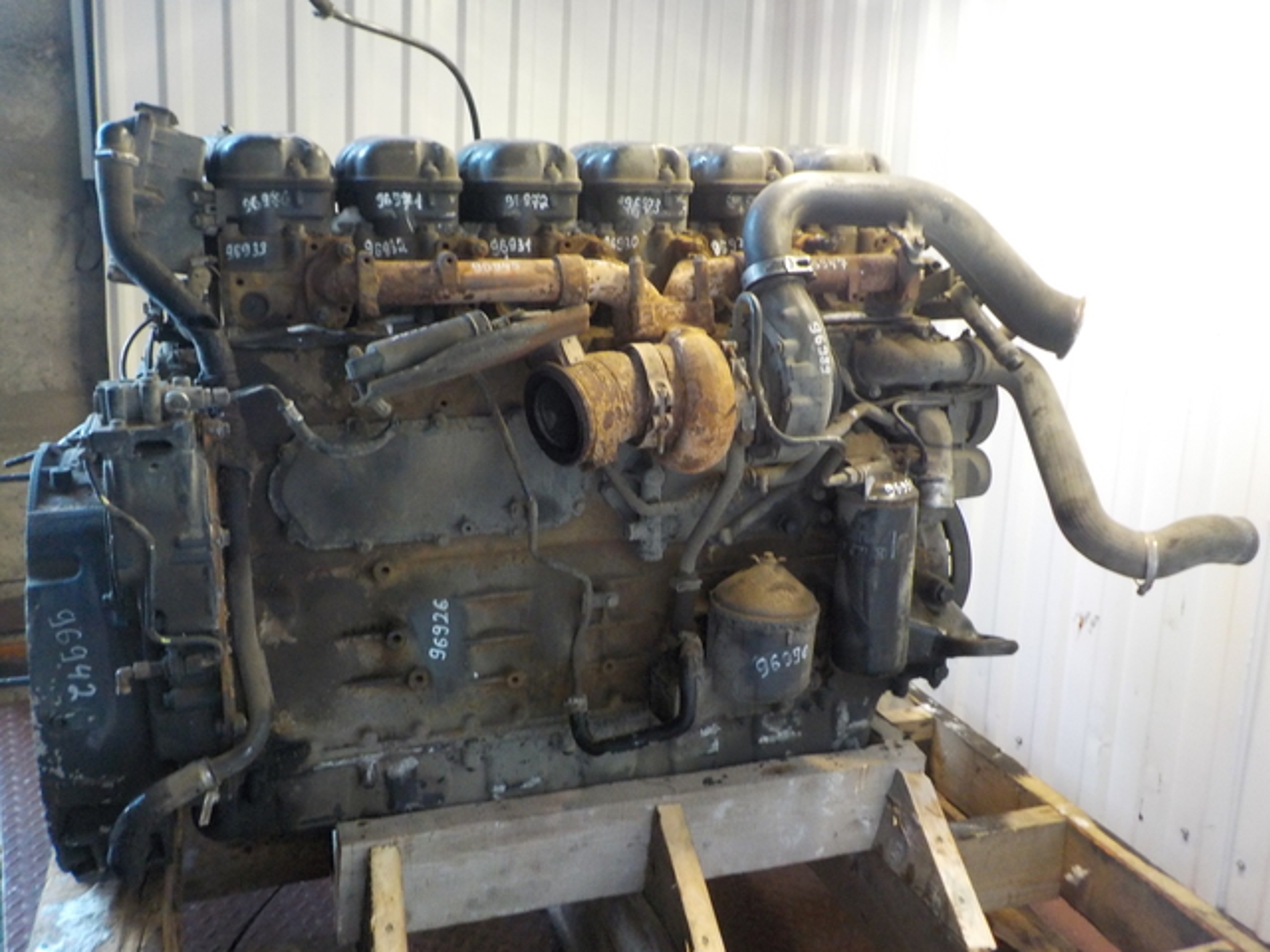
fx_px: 1101
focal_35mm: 30
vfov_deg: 46.8
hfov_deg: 60.0
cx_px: 635
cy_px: 476
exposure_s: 1/30
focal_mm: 4.1
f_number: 3.3
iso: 400
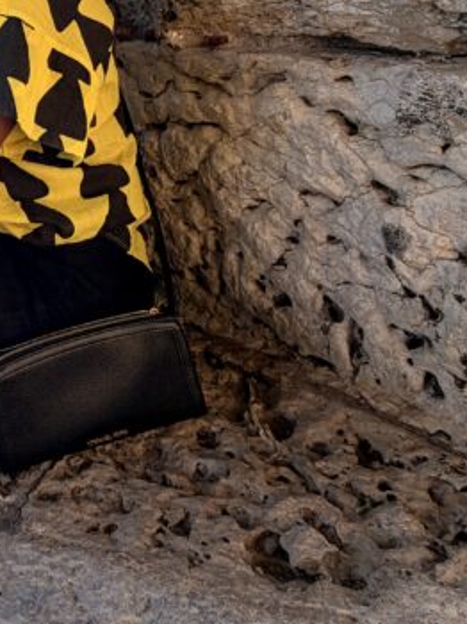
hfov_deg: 28.3
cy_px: 37
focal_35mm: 41
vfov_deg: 41.4
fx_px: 738
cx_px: -155
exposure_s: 1/502
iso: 40
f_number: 2.2
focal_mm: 2.22
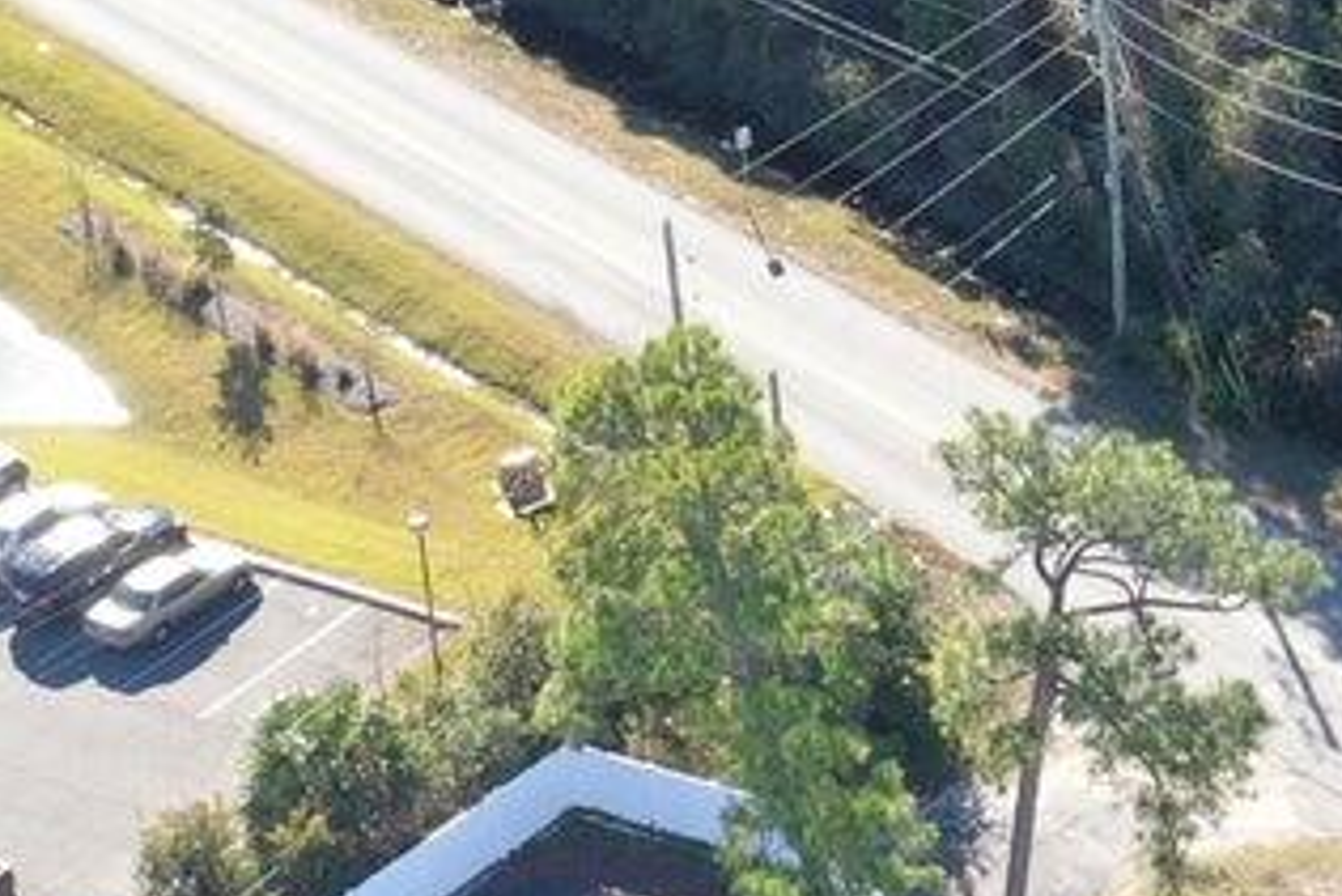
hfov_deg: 14.3
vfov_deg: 10.0
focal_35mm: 136
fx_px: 5072
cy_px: -140
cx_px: 1826
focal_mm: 10.26
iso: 100
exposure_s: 1/200
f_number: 4.5
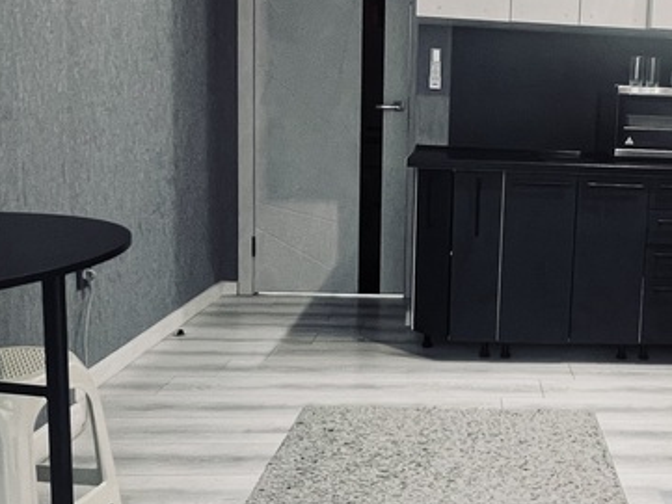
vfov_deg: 39.5
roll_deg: -2.6
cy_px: 195
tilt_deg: -6.9
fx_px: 699
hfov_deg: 48.4
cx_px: 538
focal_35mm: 36
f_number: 1.8
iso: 320
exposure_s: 1/50
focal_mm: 1.57
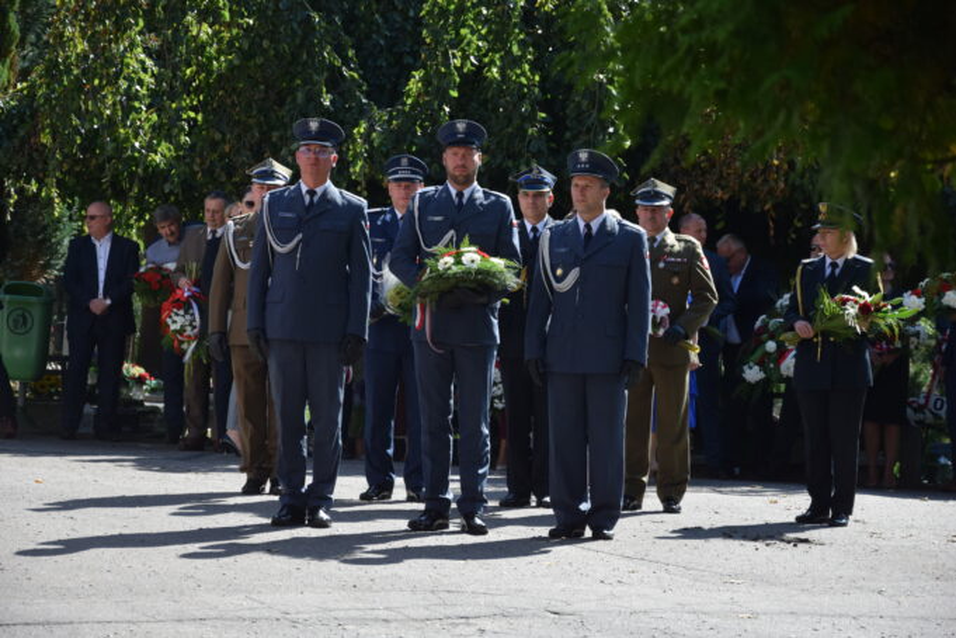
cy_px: 319
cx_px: 478
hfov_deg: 17.1
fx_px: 3186
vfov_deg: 11.4
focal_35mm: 120
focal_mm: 80
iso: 560
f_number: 5.3
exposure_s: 1/1000
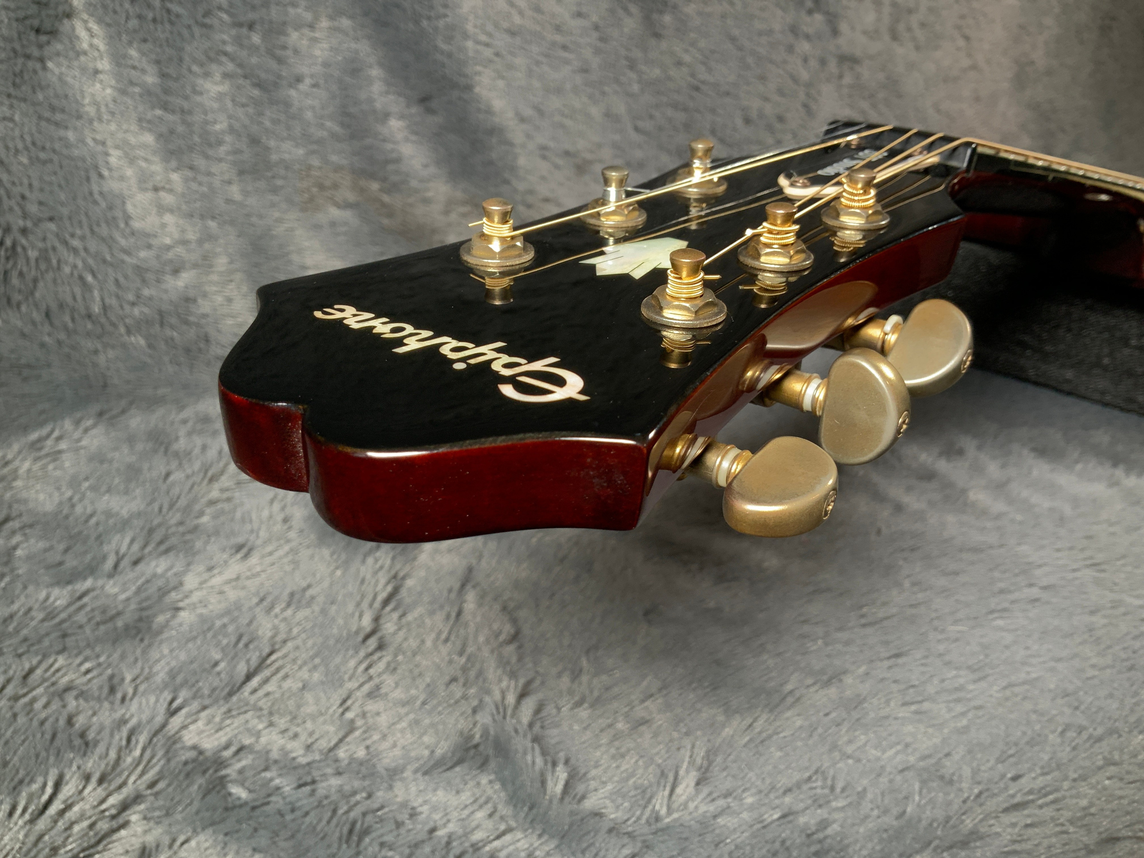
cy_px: 429
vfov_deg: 48.2
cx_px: 572
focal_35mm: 29
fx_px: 958
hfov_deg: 61.7
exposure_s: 1/104
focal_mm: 3
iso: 50
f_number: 1.8
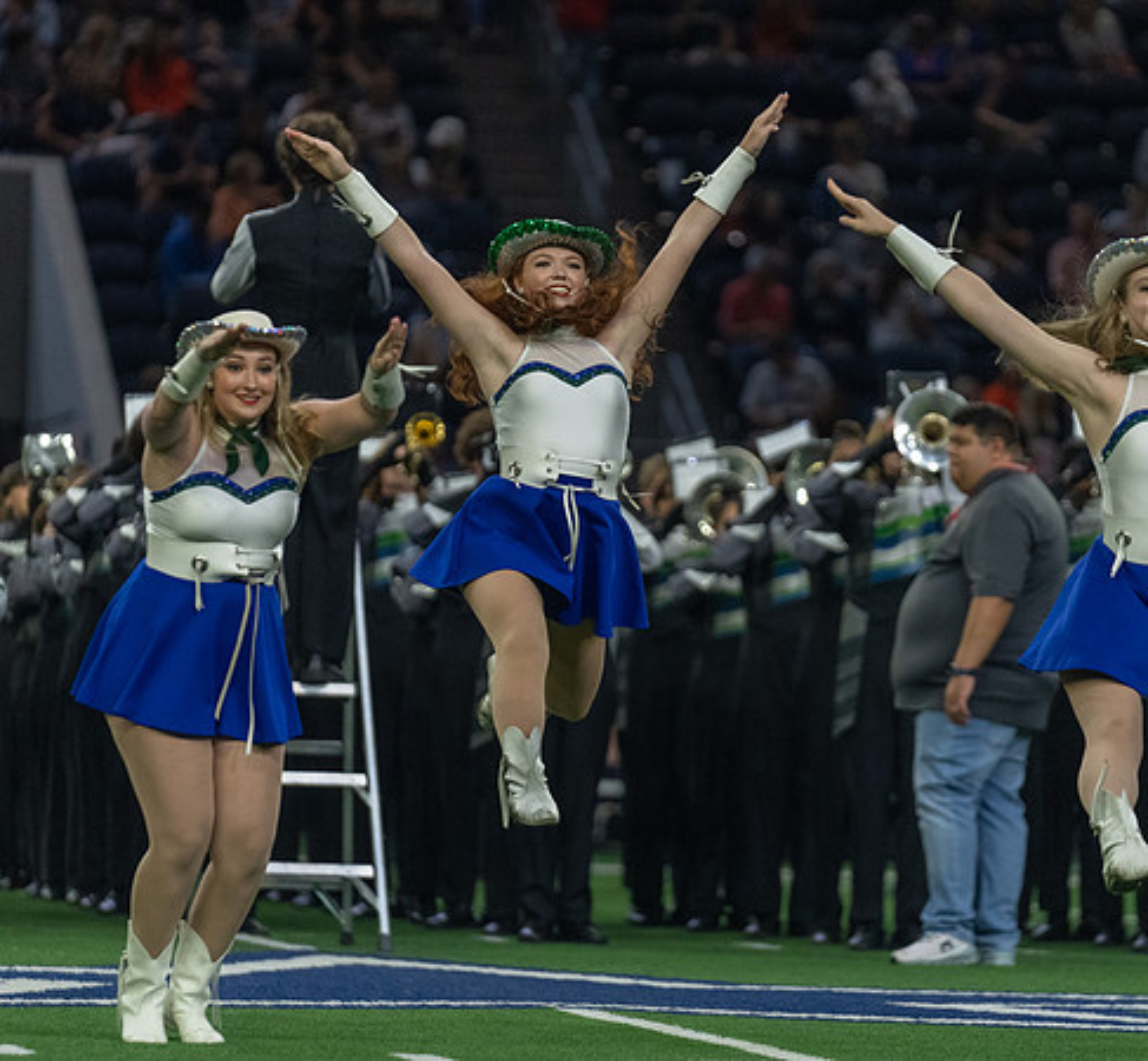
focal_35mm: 294
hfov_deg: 6.2
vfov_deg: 5.7
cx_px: 626
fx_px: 10638
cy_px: 514
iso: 3200
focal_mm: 200
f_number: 2.8
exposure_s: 1/1000
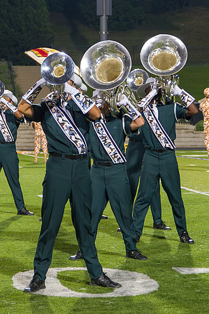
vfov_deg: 13.7
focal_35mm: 150
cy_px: 146
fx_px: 1307
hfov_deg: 9.1
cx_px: 68
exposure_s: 1/160
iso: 2500
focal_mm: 75
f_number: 5.3
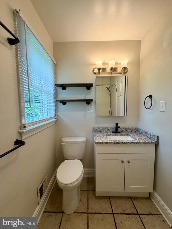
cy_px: 114
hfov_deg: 85.7
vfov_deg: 102.1
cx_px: 86
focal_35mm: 14
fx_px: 93
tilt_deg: -5.1
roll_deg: +0.7
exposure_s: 1/120
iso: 80
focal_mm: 2.22
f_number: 2.2
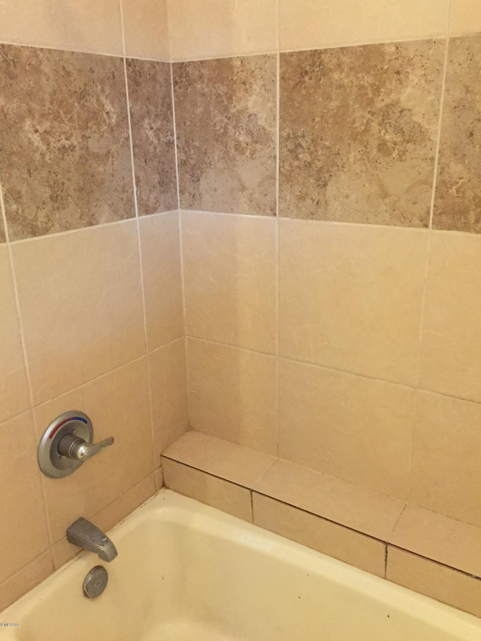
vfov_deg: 60.0
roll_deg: +1.5
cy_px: 314
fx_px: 556
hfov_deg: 46.8
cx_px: 238
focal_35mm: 30
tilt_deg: -17.9
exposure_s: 1/30
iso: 250
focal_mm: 4.15
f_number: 2.2
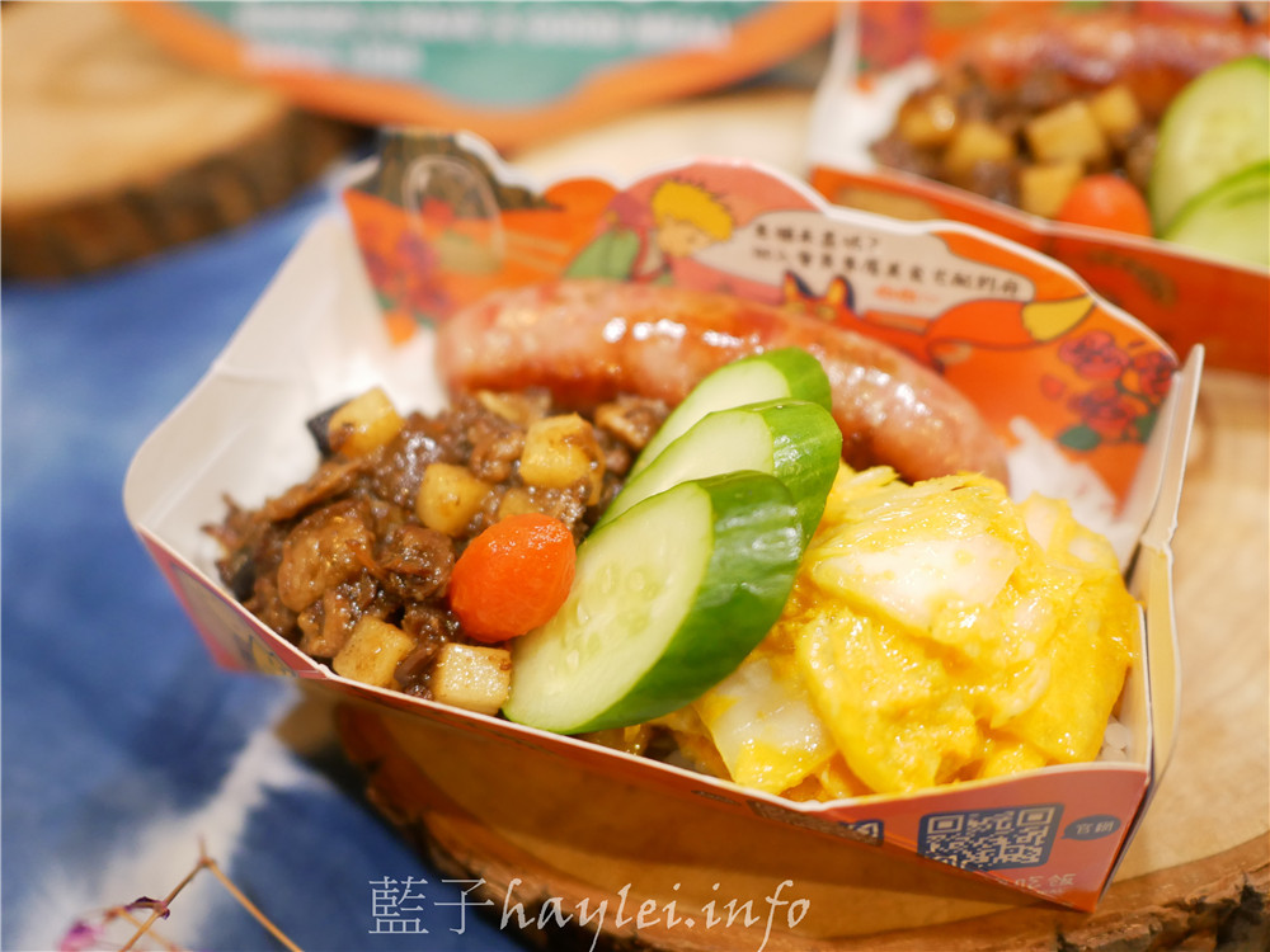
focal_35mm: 30
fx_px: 1101
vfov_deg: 46.8
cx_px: 635
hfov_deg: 60.0
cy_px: 476
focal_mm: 15
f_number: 1.7
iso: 800
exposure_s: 1/60
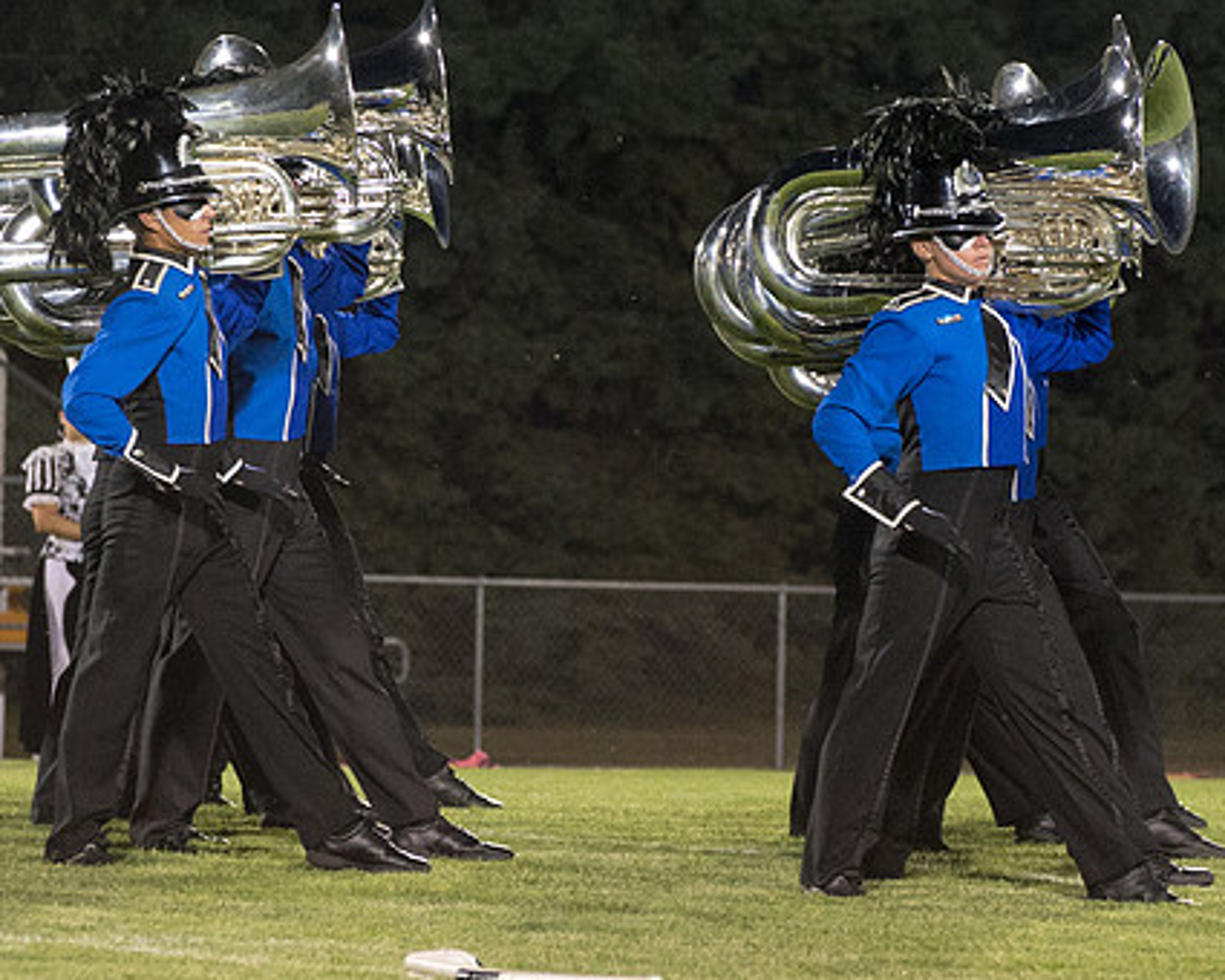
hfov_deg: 5.6
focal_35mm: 347
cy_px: 424
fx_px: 12581
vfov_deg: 4.5
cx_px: 587
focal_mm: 145
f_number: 4.8
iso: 5600
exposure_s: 1/200
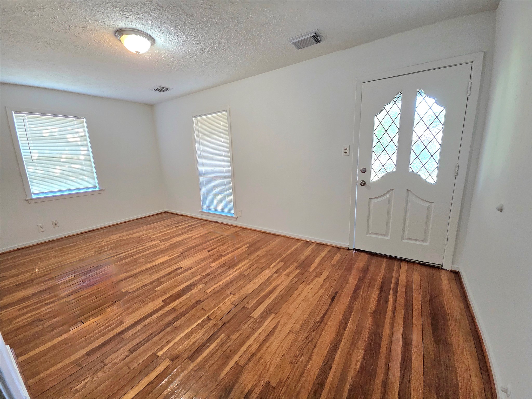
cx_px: 266
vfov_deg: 89.9
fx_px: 200
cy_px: 200
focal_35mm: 13
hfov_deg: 106.2
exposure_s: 1/120
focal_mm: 2.2
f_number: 2.2
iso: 250
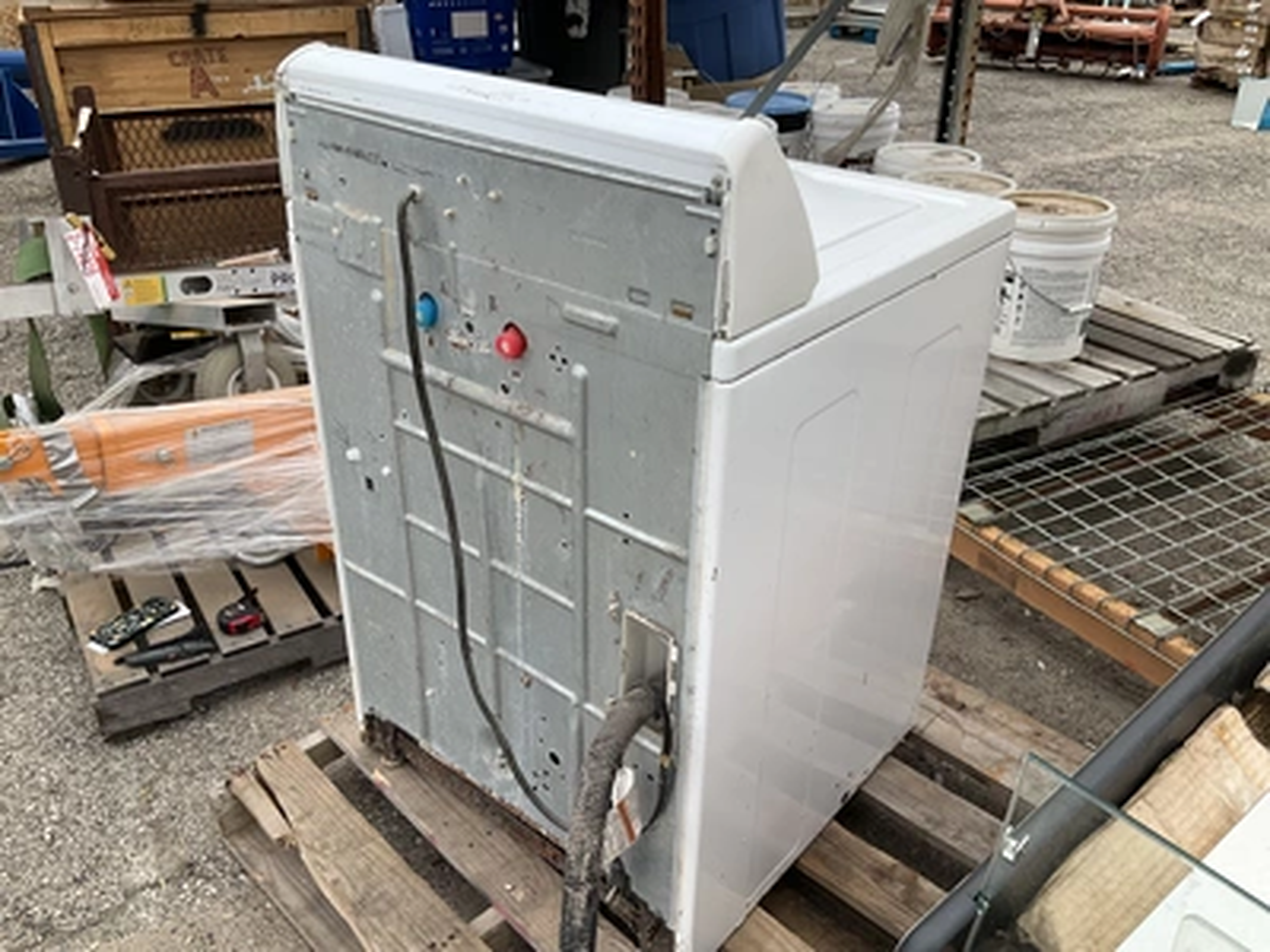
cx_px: 635
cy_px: 476
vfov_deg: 48.2
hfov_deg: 61.7
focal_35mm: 29
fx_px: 1064
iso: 25
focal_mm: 3
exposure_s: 1/1121
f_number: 1.8
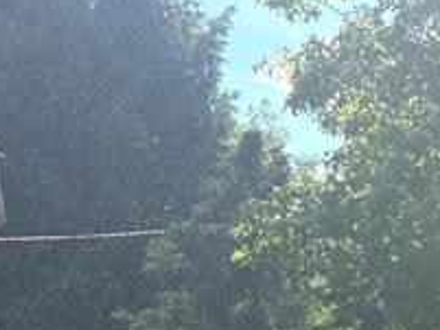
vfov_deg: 11.6
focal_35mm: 117
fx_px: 1488
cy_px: 621
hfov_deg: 15.7
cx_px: 620
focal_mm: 5.4
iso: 25
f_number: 1.8
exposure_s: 1/838
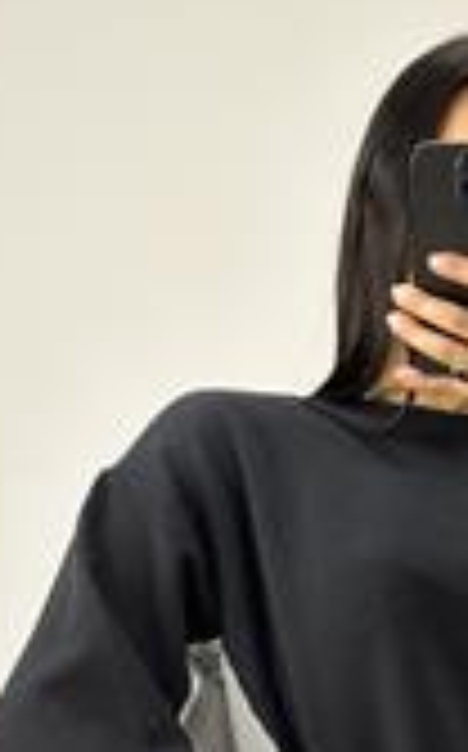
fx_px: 2578
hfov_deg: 10.3
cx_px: 486
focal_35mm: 126
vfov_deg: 16.3
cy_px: 696
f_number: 1.78
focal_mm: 6.86
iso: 100
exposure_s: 1/50
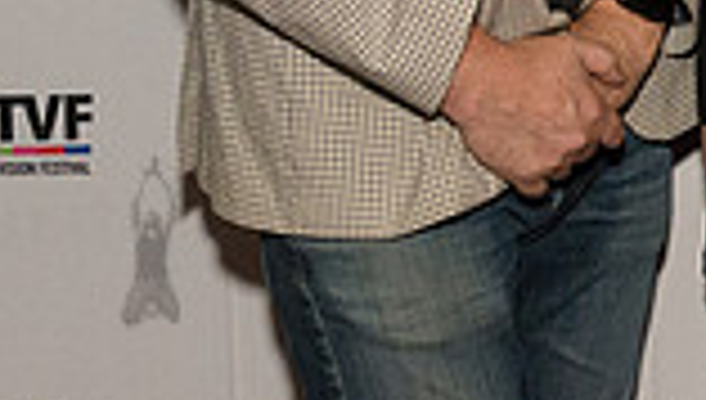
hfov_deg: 12.6
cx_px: 1165
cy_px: -497
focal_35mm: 159
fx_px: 2982
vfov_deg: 7.3
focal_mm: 32
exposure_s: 1/640
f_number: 4
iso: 3200
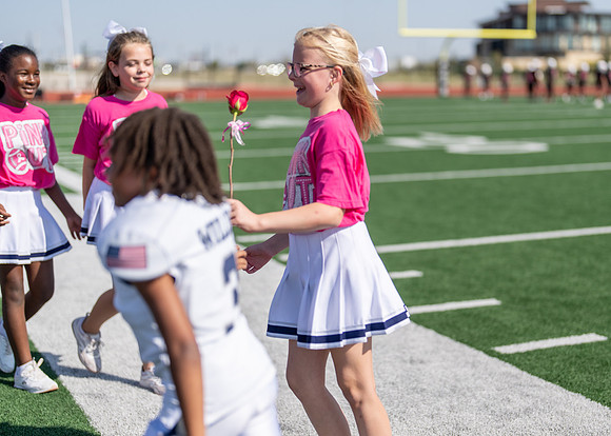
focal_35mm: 61
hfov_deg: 32.0
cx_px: 357
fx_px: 1063
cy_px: 224
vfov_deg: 23.2
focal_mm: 50
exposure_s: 1/20000
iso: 100
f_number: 1.2
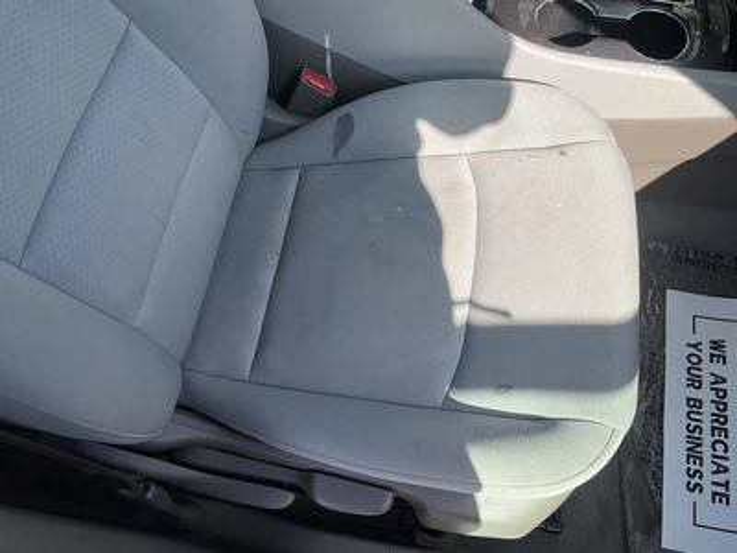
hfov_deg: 61.7
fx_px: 617
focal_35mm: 29
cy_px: 276
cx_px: 368
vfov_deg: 48.2
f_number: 1.8
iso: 25
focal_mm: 3
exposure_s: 1/562
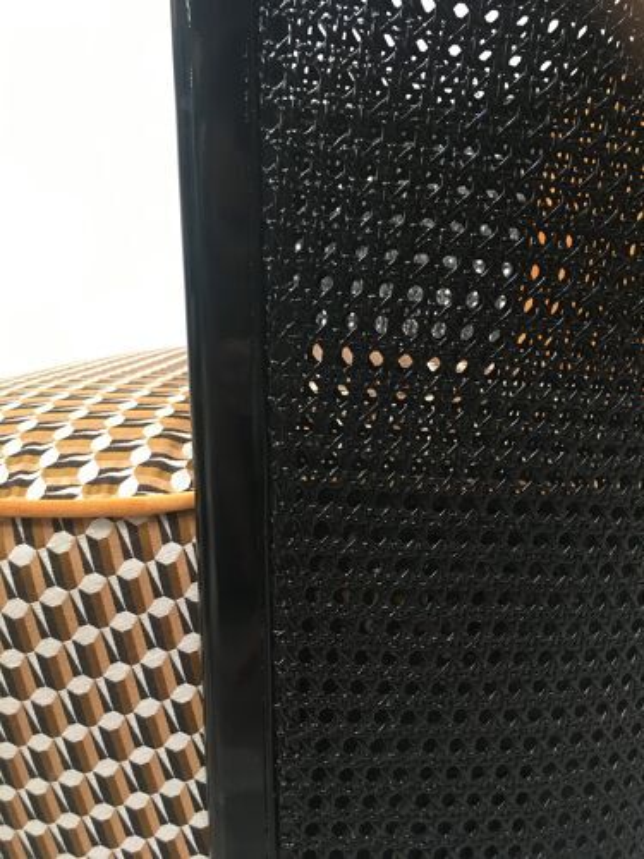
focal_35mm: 29
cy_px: 430
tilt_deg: -10.2
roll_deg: +2.2
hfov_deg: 48.2
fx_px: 719
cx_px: 322
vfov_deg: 61.7
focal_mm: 4.15
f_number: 2.2
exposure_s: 1/33
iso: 160
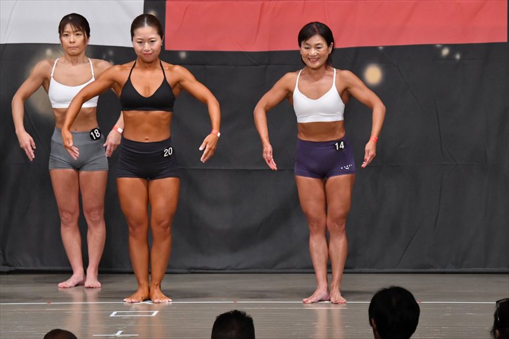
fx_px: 3392
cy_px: 170
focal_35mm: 240
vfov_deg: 5.7
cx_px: 254
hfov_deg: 8.6
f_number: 5.6
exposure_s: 1/400
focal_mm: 160
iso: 5000
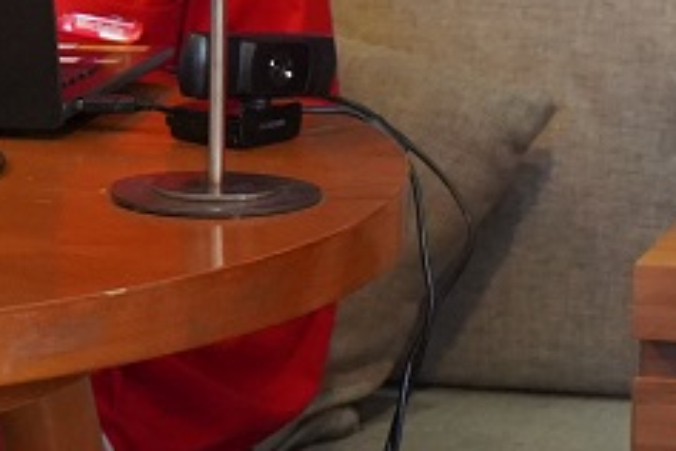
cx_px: 462
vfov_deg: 5.6
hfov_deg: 8.5
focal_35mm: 243
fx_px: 4563
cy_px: -277
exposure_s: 1/160
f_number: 4.5
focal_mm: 48
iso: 6400
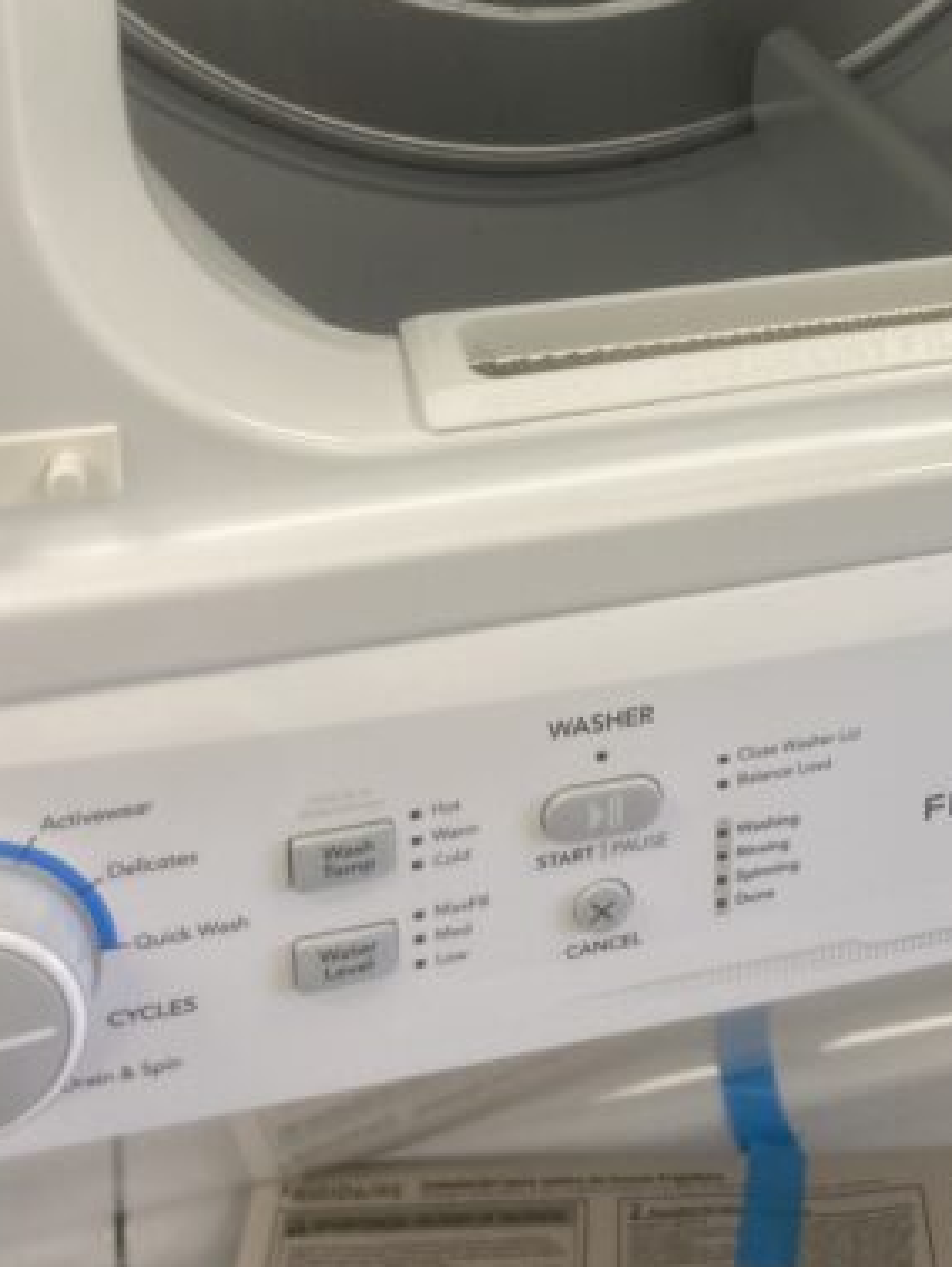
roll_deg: -0.8
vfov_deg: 31.9
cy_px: -34
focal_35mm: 55
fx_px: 2015
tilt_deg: -13.5
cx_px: 774
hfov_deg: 26.1
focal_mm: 4.25
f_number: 1.8
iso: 64
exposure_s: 1/66
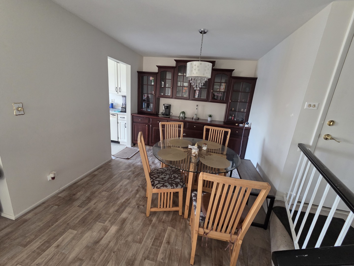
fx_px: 133
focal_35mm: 13
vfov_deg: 89.9
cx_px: 177
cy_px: 133
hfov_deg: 106.2
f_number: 2.2
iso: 500
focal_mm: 2.2
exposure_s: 1/60
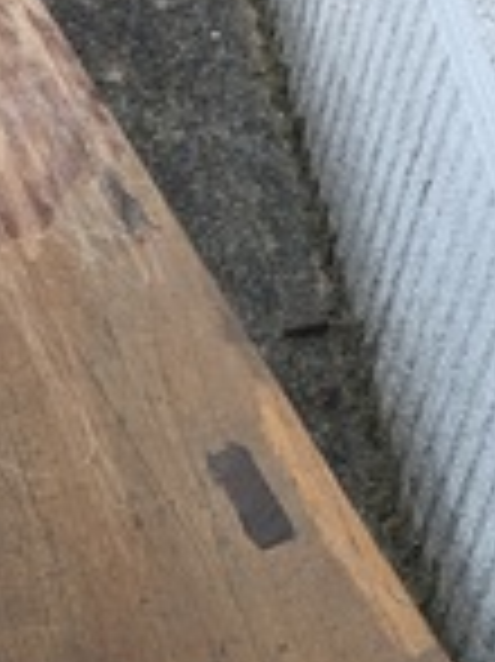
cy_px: 351
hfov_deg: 12.4
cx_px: 236
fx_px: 2272
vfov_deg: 16.6
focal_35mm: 119
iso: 52
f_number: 1.89
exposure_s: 1/319
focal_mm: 5.43
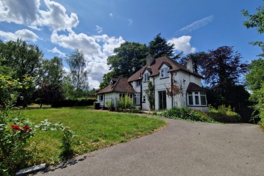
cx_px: 132
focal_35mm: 14
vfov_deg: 81.2
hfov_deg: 104.3
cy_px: 84
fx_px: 103
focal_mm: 2.2
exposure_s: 1/3928
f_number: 2.2
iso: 50
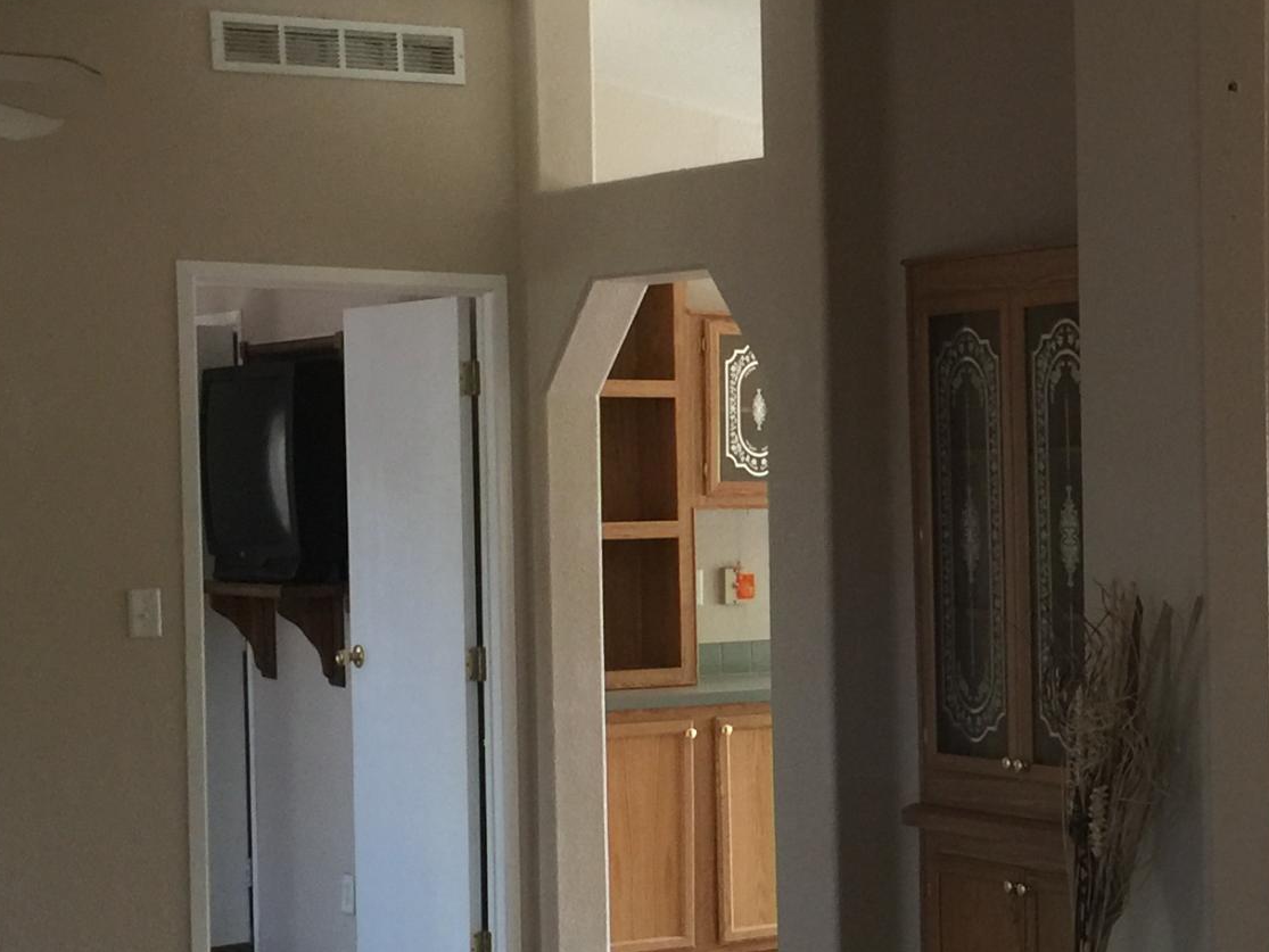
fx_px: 2860
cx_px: 1238
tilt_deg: -3.5
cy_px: 651
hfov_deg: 24.0
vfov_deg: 18.8
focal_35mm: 78
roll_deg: +1.0
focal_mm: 4.15
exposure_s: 1/15
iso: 80
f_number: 2.2
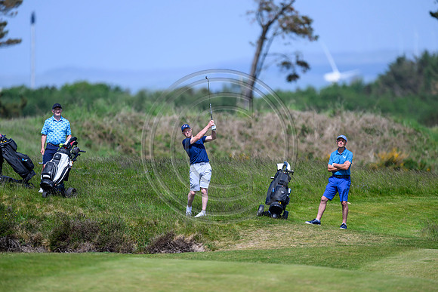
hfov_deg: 3.7
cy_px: 146
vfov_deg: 2.5
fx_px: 6815
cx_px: 219
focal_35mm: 560
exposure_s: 1/4000
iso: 500
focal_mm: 560
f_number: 4.5
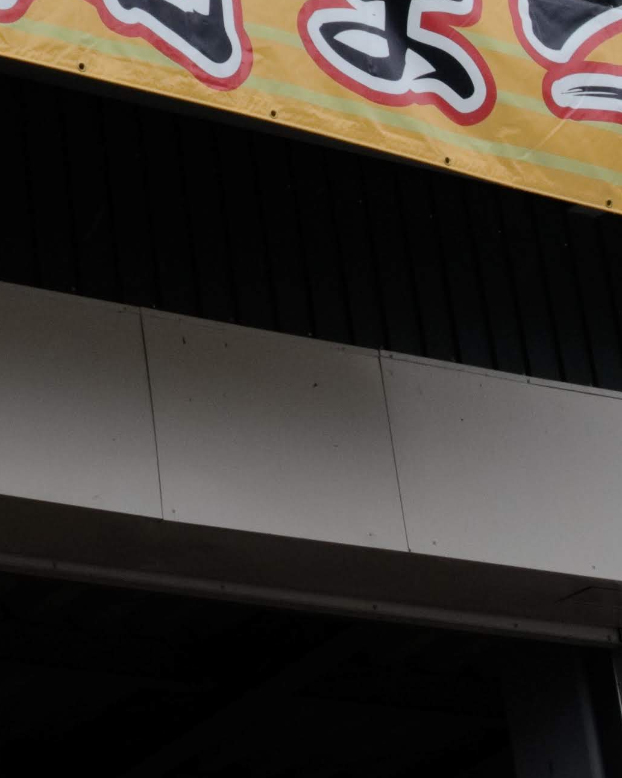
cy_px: -56
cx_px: -101
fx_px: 2853
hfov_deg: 12.2
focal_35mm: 124
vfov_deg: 15.2
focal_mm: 24
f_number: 13
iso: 400
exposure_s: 1/160
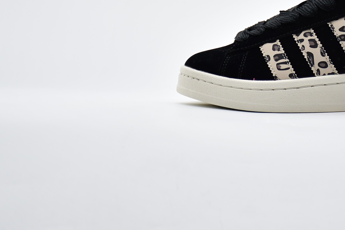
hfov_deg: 10.3
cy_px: 20
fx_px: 1897
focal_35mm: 198
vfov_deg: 6.9
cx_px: 318
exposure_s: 1/500
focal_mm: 66
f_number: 5
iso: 800
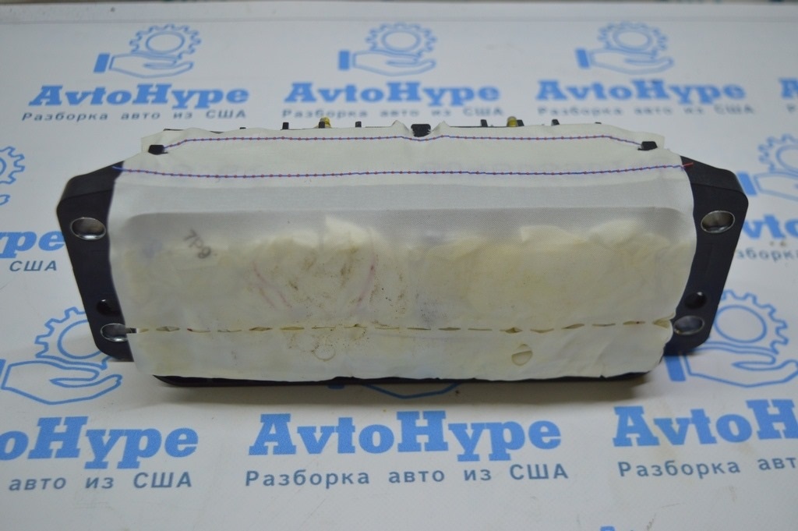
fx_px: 997
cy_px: 266
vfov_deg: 29.8
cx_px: 399
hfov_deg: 43.6
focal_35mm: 45
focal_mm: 30
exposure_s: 1/125
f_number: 4.2
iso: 400
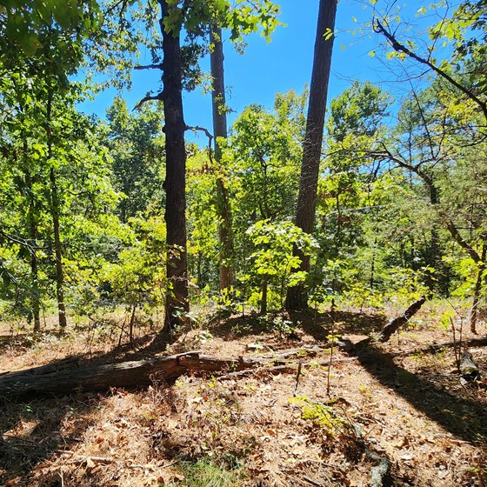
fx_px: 334
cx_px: 146
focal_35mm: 21
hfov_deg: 69.2
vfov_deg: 72.0
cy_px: 261
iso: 50
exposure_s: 1/563
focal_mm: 2.2
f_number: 2.2
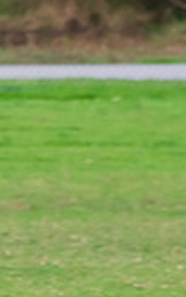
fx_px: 12695
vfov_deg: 1.3
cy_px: 111
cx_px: 11
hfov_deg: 0.8
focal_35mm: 1568
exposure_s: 1/500
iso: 800
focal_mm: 220
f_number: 8
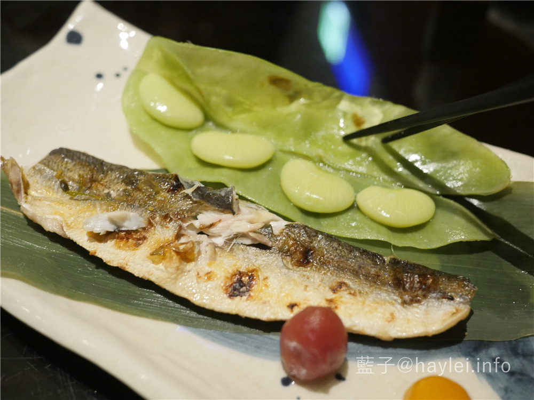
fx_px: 617
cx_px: 267
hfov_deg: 46.8
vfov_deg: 36.0
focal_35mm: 40
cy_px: 200
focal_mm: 20
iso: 2000
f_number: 2.5
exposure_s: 1/60
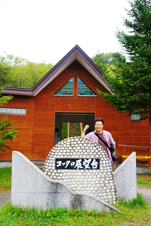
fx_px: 180
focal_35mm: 28
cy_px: 113
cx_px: 76
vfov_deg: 64.6
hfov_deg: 45.6
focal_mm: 19
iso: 200
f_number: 4
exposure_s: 1/160
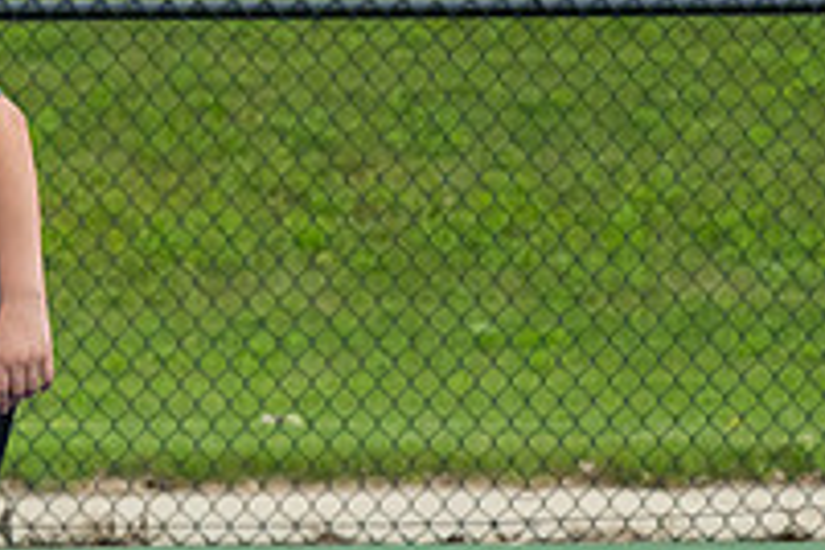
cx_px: -222
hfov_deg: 3.2
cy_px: 308
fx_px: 14849
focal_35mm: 648
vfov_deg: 2.1
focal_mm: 150
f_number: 5.6
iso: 1250
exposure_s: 1/1000
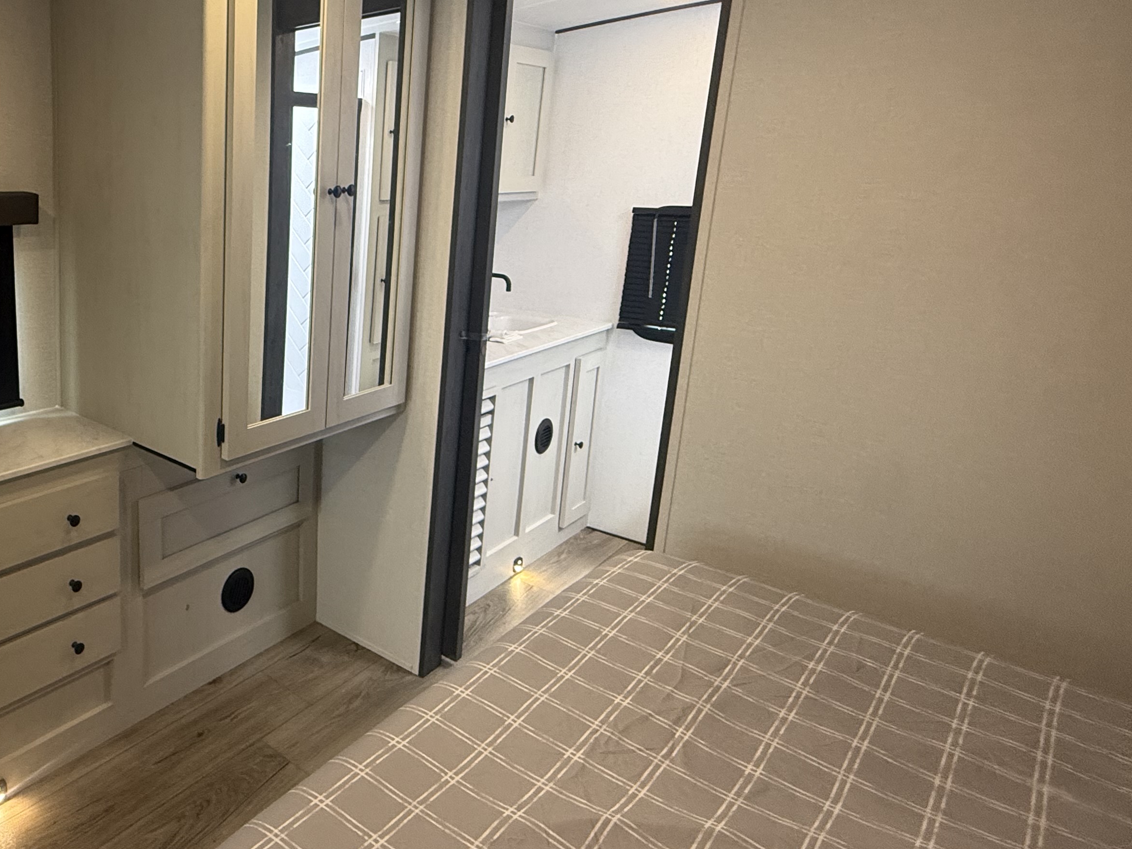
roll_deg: +0.6
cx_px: 170
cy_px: 341
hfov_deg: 63.0
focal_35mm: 24
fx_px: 785
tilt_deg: -12.7
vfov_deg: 56.4
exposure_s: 1/99
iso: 320
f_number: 2.2
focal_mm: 2.22
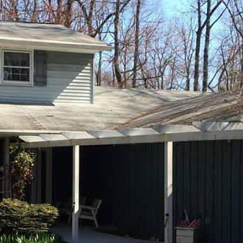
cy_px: 169
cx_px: 49
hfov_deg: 21.9
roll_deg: +0.7
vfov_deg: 22.1
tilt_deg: -2.8
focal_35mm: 78
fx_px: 619
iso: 32
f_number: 2.2
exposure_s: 1/707
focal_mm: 4.15
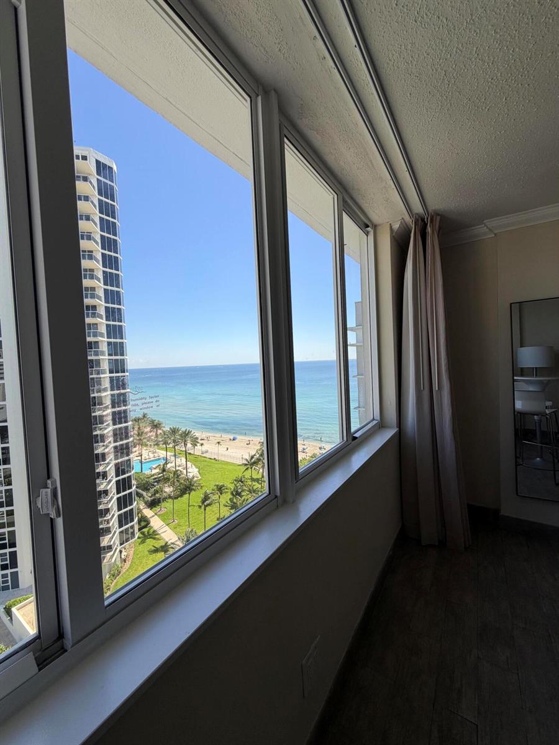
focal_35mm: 14
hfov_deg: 85.7
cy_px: 372
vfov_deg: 102.1
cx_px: 280
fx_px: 301
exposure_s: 1/291
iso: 50
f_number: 2.2
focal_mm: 2.22
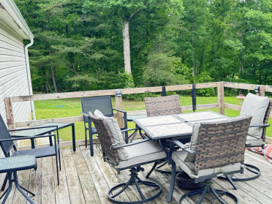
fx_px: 338
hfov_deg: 43.4
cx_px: 175
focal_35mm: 43
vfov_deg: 33.6
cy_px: 110
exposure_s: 1/372
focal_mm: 6.76
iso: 80
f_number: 1.78
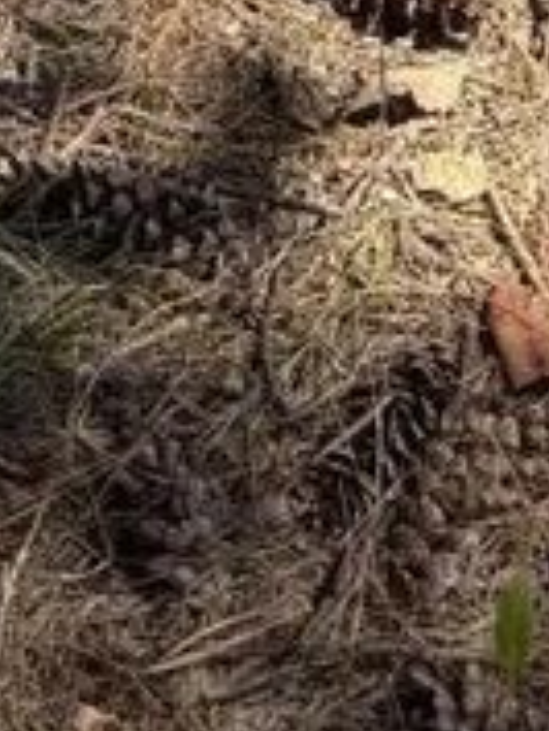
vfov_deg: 8.4
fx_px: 3907
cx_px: -367
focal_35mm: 185
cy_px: -1699
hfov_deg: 7.8
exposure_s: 1/1553
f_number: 1.78
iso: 80
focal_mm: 6.76
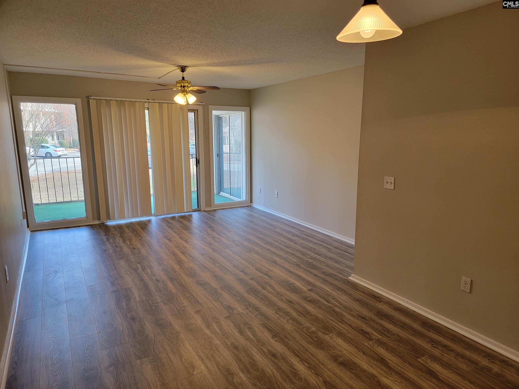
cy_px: 194
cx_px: 260
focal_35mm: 24
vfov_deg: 56.8
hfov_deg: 71.6
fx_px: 360
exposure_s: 1/119
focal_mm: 6.7
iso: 200
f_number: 1.8
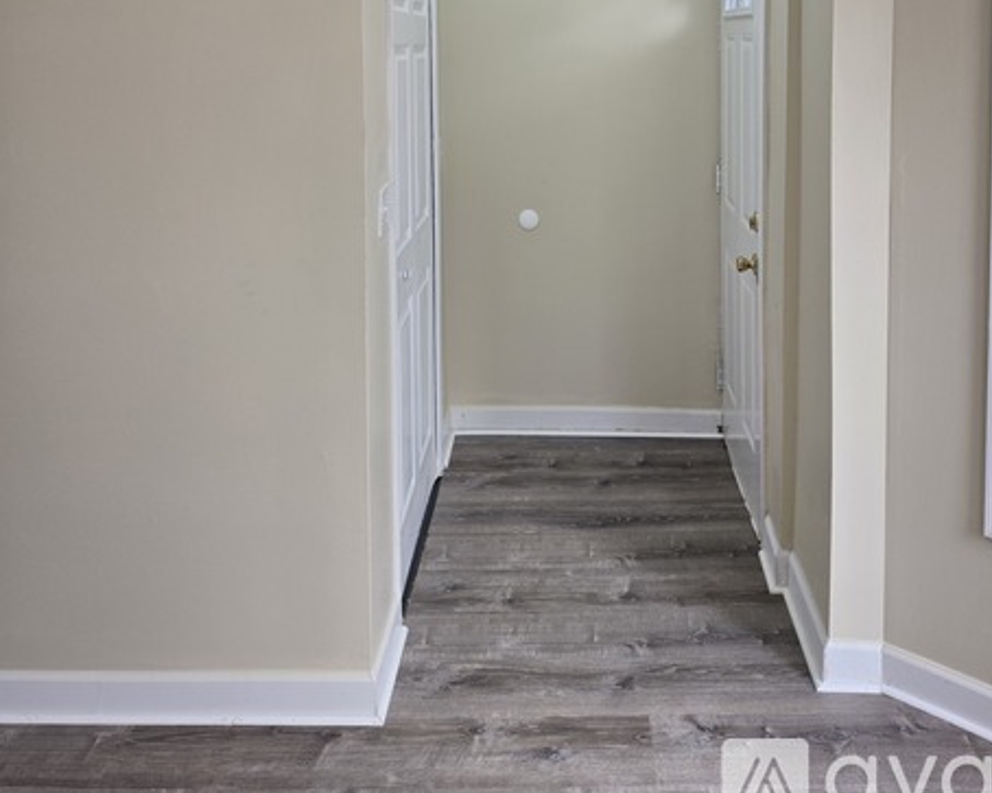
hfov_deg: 54.2
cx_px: 529
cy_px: 97
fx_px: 969
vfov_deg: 41.4
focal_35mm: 33
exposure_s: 1/60
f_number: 1.8
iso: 32
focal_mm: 5.4
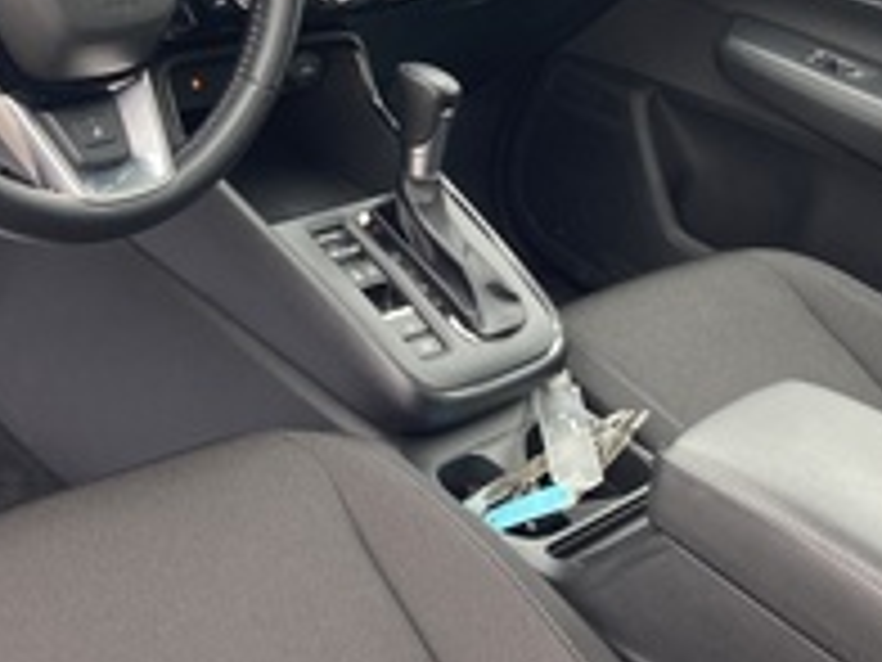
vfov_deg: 23.8
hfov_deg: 31.1
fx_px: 1529
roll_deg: -15.2
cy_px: 79
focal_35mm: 60
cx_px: 130
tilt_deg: -22.4
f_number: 1.8
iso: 50
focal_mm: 3.99
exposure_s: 1/121
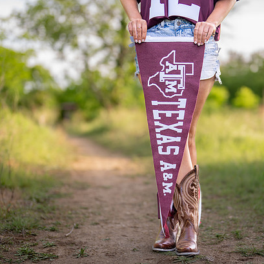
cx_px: 169
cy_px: 155
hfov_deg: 21.6
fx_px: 690
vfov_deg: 21.6
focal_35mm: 80
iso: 200
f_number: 1.2
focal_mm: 50
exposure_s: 1/1250
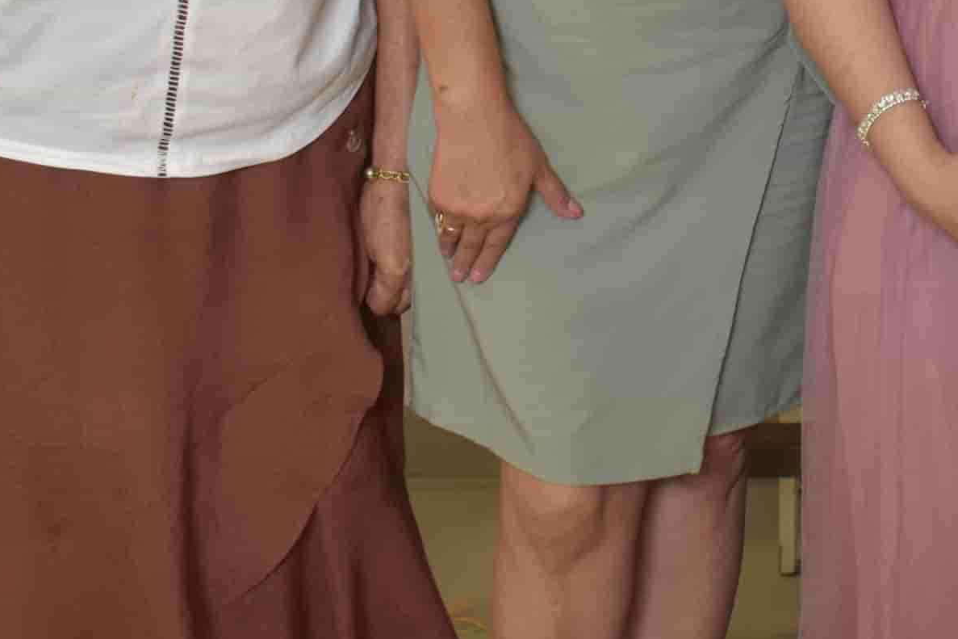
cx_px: 1003
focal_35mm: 91
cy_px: -262
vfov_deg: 14.2
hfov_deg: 21.4
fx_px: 2421
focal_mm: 20
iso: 800
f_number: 5
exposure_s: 1/50
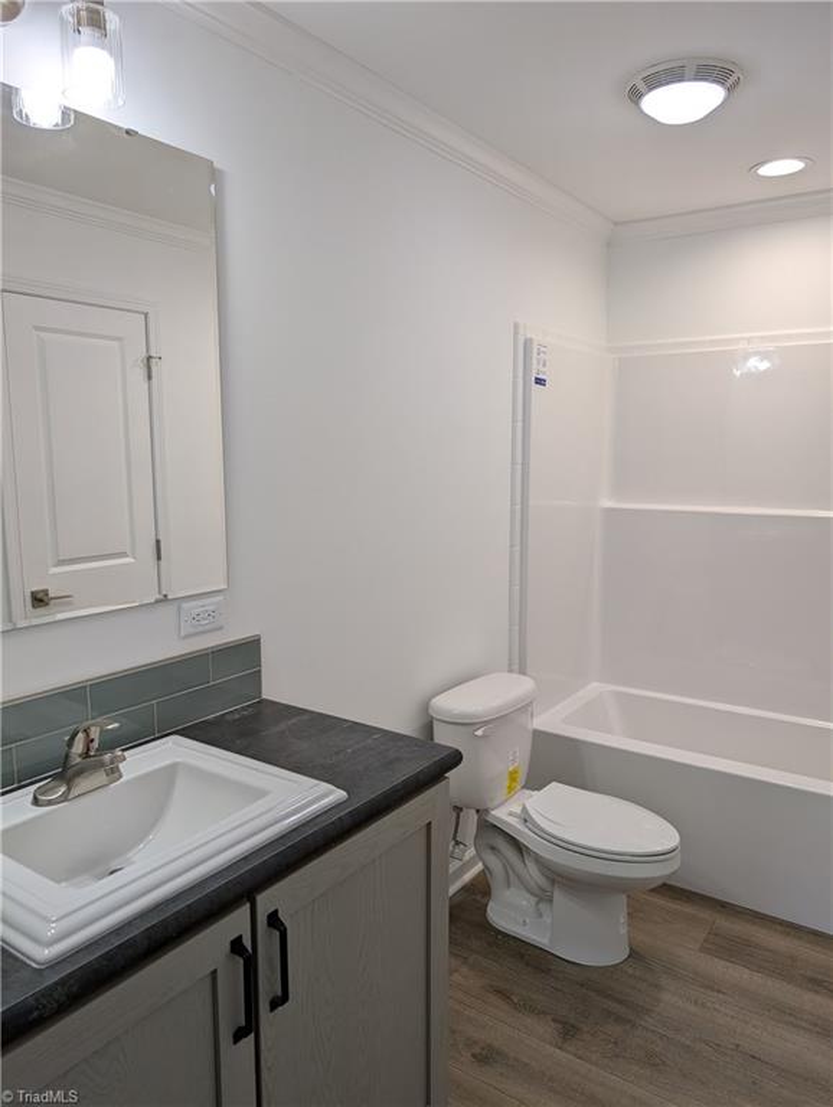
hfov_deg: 56.9
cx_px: 416
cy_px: 554
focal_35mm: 24
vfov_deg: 71.5
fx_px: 768
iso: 17
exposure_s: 1/60
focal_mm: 6.9
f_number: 1.68
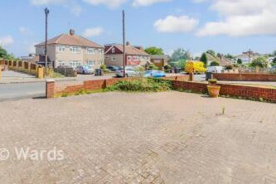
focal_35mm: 20
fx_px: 153
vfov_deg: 60.7
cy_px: 63
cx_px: 125
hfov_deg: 83.8
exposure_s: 1/400
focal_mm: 14
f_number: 8
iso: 100
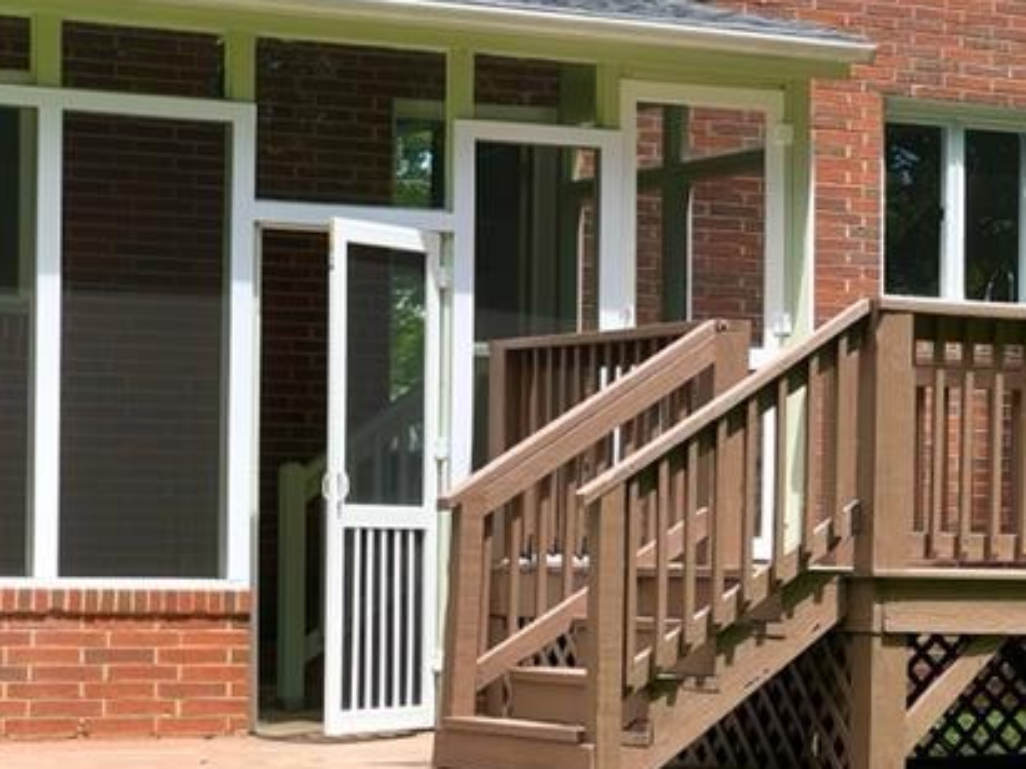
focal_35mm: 120
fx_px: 3556
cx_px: 597
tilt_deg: +2.5
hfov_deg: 16.4
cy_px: 457
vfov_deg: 12.3
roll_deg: -1.2
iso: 32
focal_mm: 9
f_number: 2.8
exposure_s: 1/309
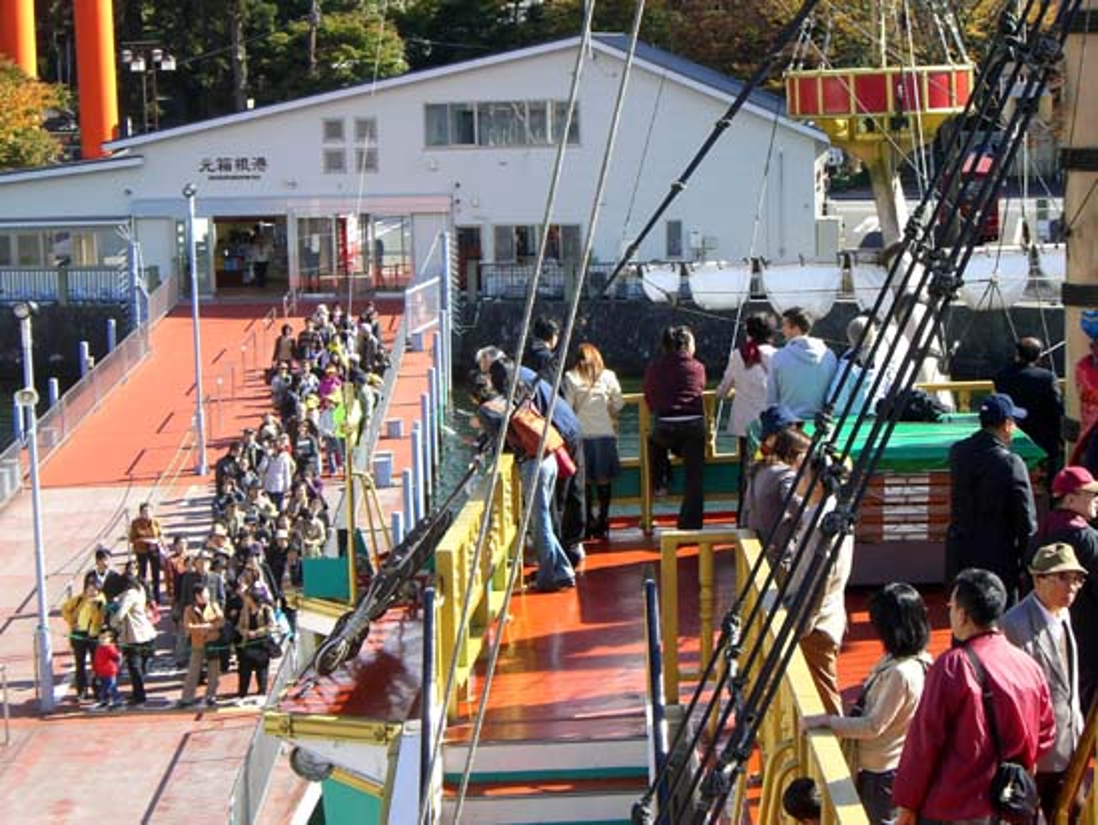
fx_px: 2507
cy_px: 412
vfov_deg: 18.7
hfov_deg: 24.7
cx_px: 549
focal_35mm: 79
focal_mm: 12.8
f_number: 6.5
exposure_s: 1/100
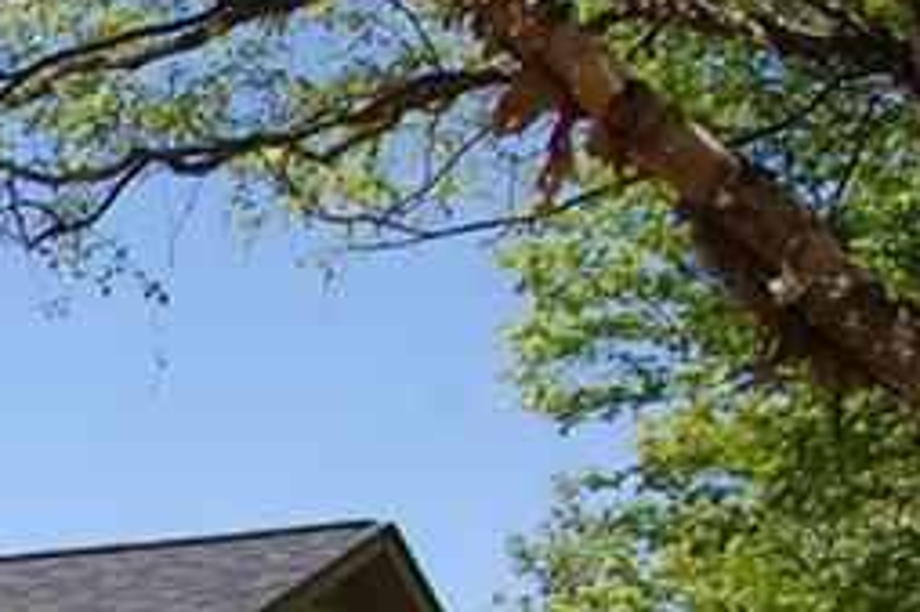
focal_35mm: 121
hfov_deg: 14.5
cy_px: 1036
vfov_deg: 10.7
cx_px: -811
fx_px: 3090
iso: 200
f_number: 8
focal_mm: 20
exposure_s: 1/250
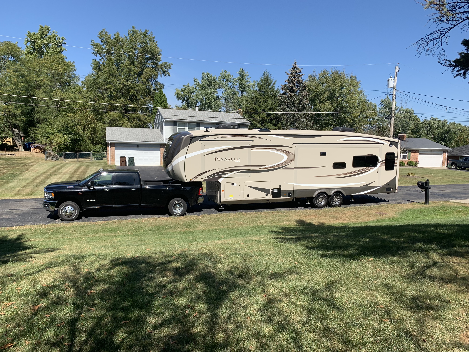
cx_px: 234
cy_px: 176
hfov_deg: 67.3
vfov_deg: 53.1
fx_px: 352
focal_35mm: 26
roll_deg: -1.7
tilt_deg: -5.2
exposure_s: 1/2033
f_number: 1.8
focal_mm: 4.25
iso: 25
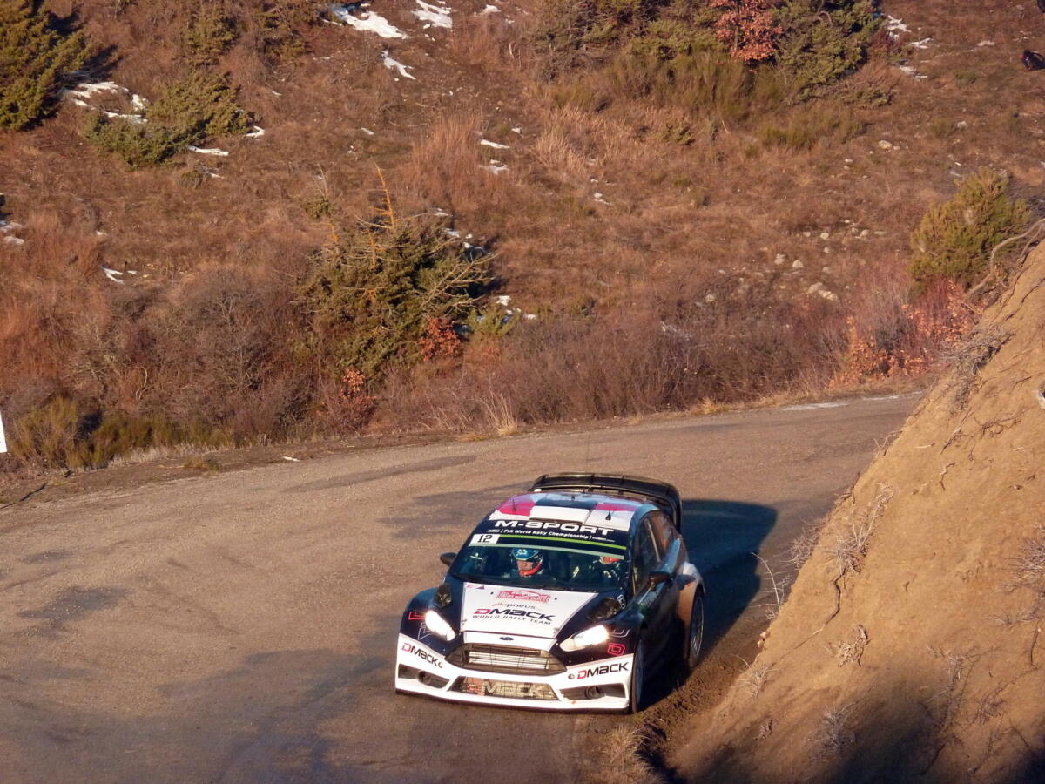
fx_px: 7306
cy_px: 392
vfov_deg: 6.1
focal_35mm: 242
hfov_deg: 8.2
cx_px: 522
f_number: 4.7
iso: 400
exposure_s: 1/640
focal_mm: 39.7
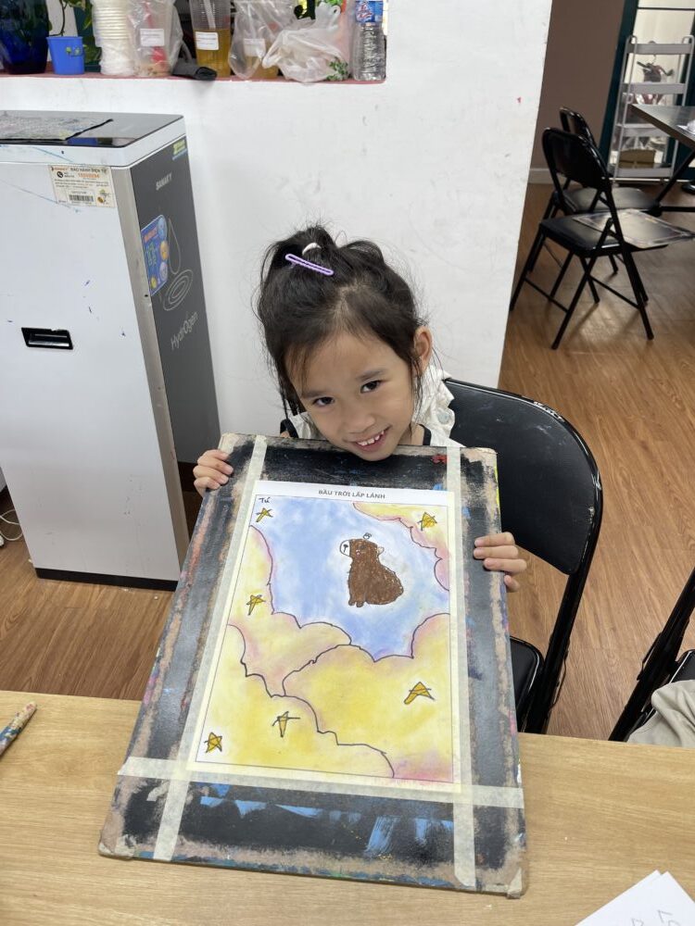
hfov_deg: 54.9
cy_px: 463
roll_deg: -0.1
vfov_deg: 69.4
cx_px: 348
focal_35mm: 25
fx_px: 669
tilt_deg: -34.6
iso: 32
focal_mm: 5.1
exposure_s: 1/114
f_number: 1.6
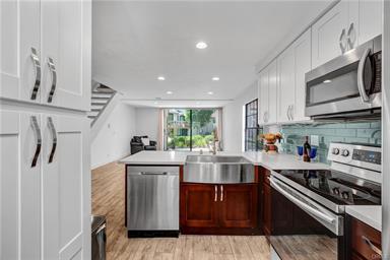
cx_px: 195
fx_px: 162
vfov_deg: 77.3
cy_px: 130
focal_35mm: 15
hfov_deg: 100.4
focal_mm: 10
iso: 400
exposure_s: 1/13
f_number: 9
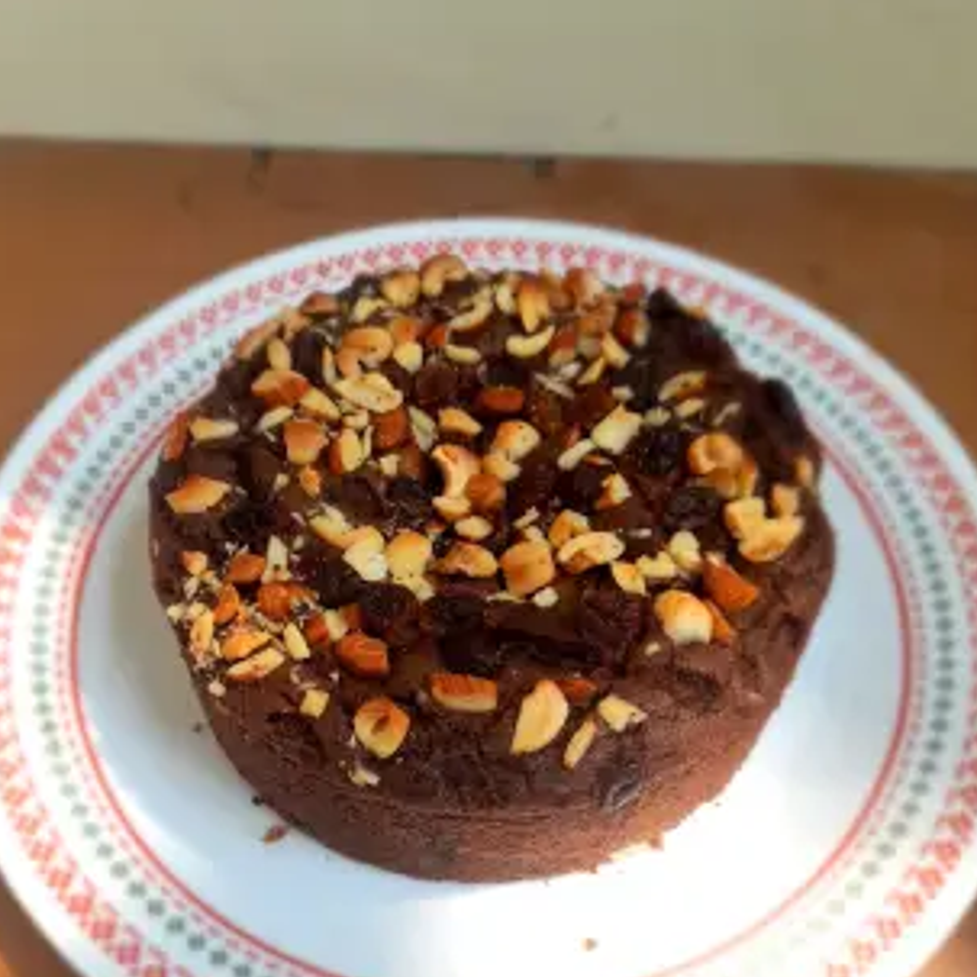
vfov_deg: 46.9
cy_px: 603
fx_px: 1118
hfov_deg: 47.2
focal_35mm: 35
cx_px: 458
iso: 20
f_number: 2
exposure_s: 1/123
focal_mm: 4.6
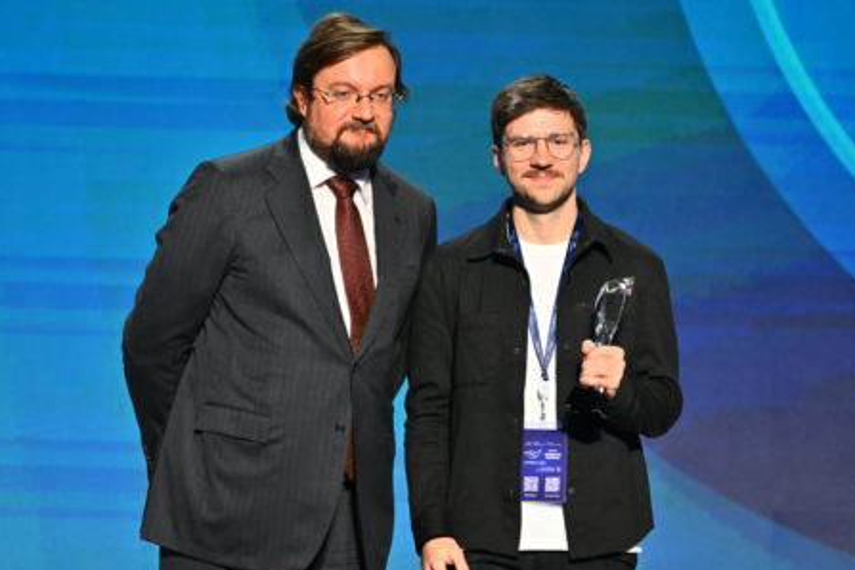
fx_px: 7077
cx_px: 423
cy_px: 296
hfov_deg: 6.9
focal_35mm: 298
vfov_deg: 4.6
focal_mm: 260
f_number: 5
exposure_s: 1/250
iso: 1600
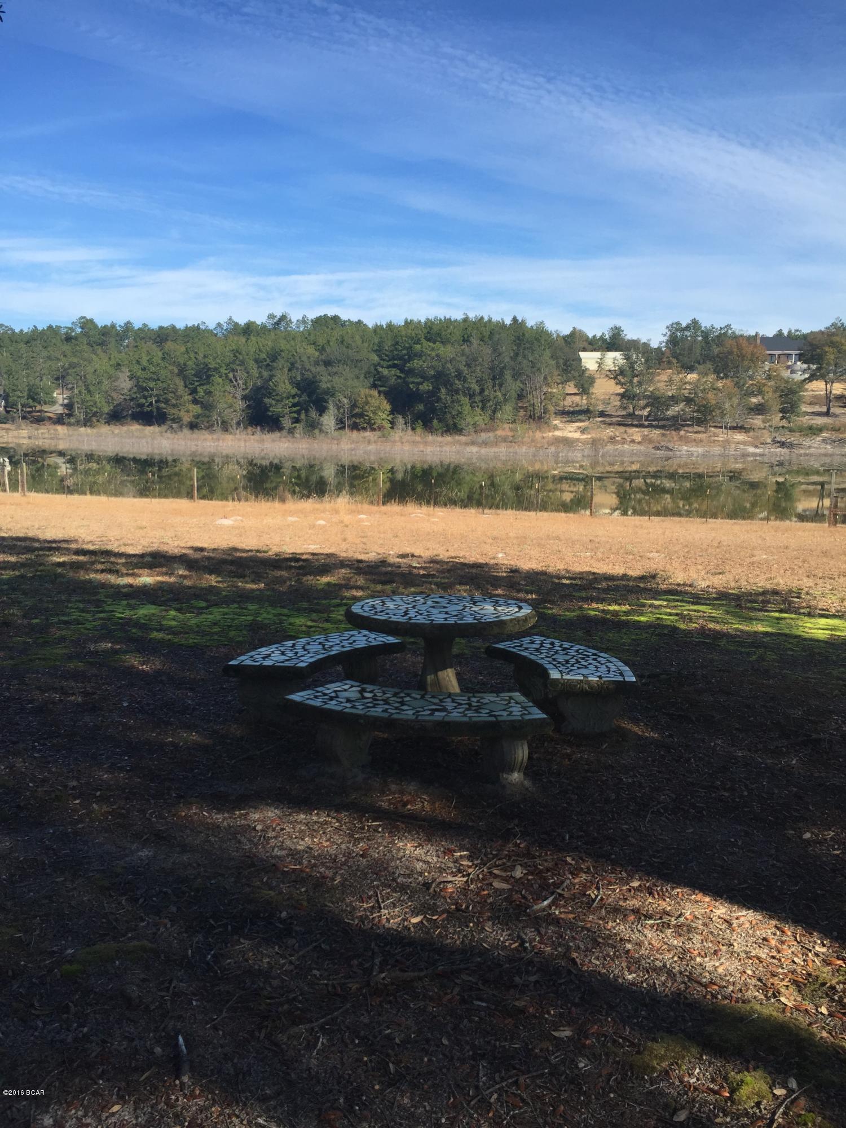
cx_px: 423
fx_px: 945
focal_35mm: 29
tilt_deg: -6.8
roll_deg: -0.1
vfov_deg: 61.7
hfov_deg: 48.2
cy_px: 564
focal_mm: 4.15
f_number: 2.2
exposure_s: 1/1364
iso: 32
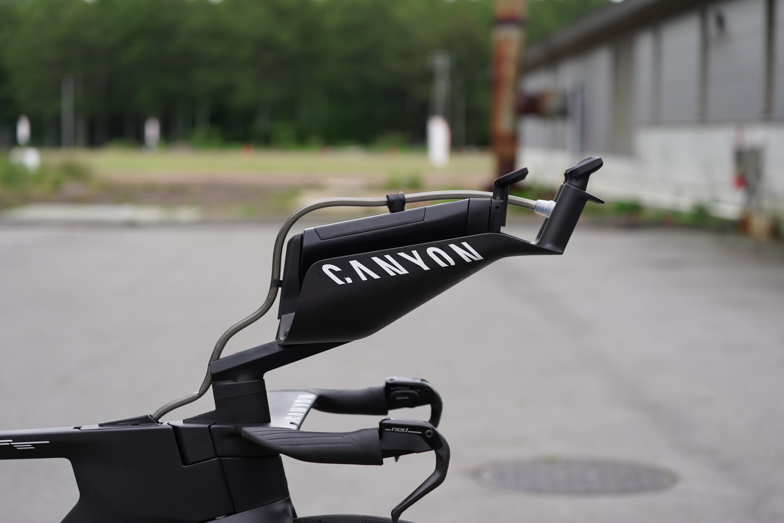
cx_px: 393
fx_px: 1655
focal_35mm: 76
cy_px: 261
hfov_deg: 26.7
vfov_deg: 17.9
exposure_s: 1/500
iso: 400
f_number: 4
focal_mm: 75
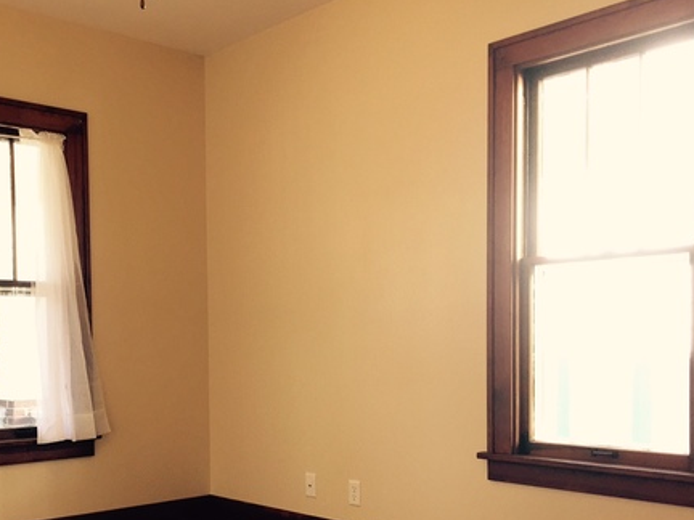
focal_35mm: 43
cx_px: 239
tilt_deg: -2.9
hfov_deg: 43.3
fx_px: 862
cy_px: 376
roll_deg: -0.3
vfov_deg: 33.1
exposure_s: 1/60
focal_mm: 4.15
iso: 40
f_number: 2.2
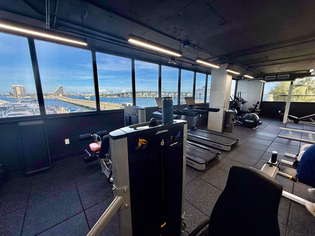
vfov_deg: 85.7
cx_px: 158
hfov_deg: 102.1
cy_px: 118
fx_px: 127
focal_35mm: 14
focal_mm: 2.22
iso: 50
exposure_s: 1/361
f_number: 2.2
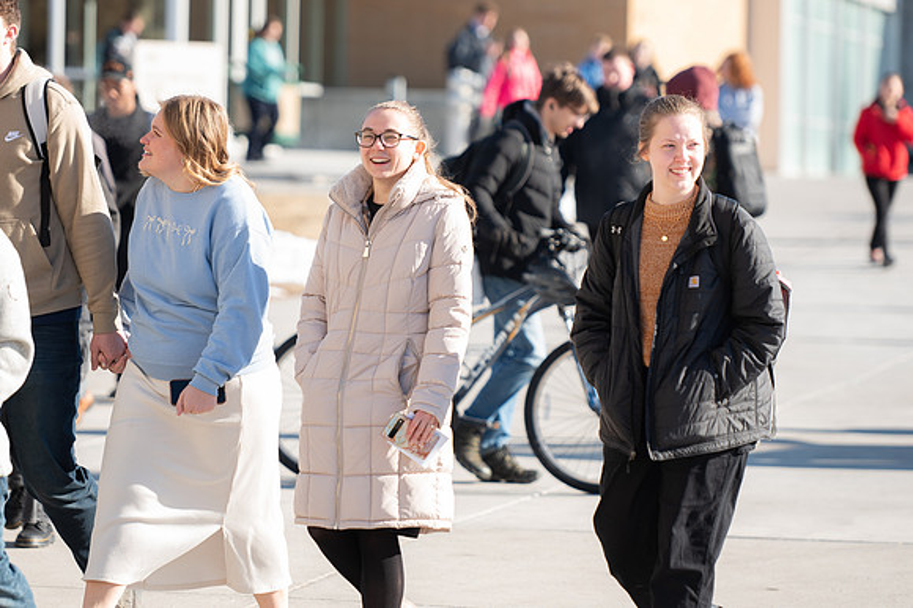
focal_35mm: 187
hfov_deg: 11.0
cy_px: 291
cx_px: 414
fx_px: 4752
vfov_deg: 7.3
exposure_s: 1/500
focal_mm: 150
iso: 80
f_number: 5.6
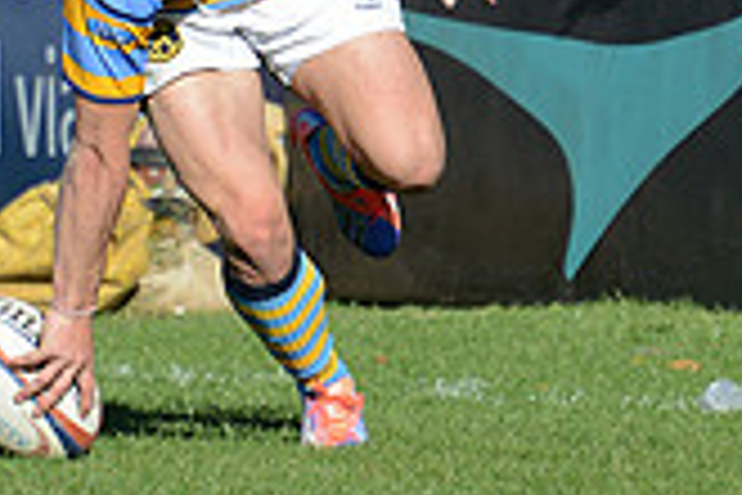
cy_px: -160
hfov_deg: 2.0
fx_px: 21743
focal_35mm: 1055
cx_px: -234
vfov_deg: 1.3
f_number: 5.6
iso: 320
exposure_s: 1/1000
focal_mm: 300
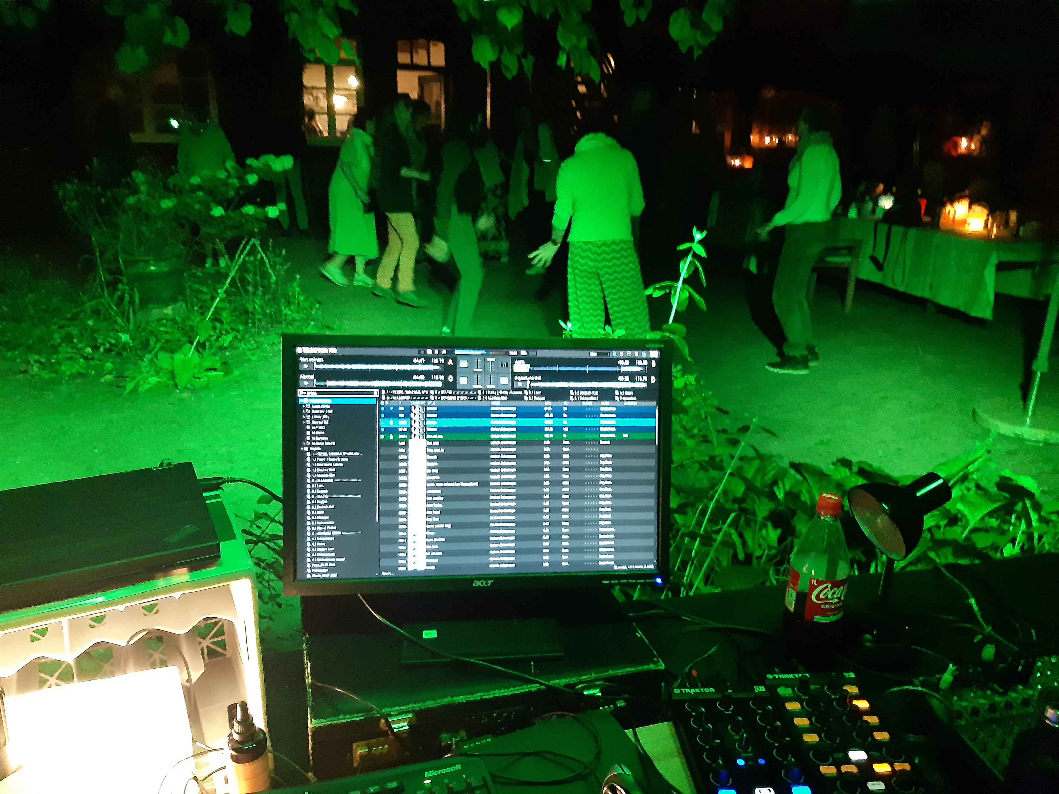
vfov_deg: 53.1
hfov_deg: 67.3
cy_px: 397
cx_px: 530
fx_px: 795
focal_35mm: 26
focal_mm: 3.92
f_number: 1.7
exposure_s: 1/20
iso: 640
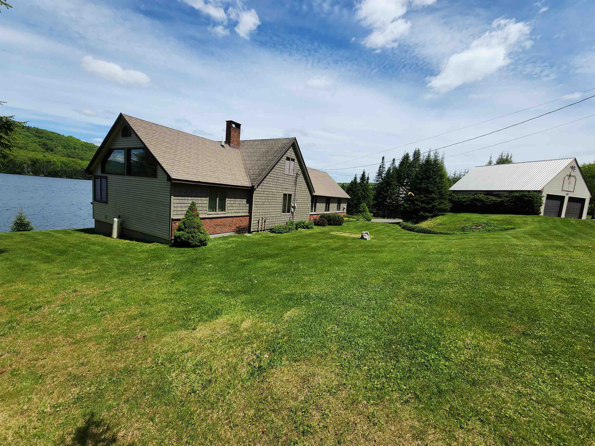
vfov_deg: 89.9
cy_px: 223
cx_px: 298
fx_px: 223
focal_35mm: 13
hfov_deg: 106.2
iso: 50
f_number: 2.2
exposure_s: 1/2359
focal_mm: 2.2
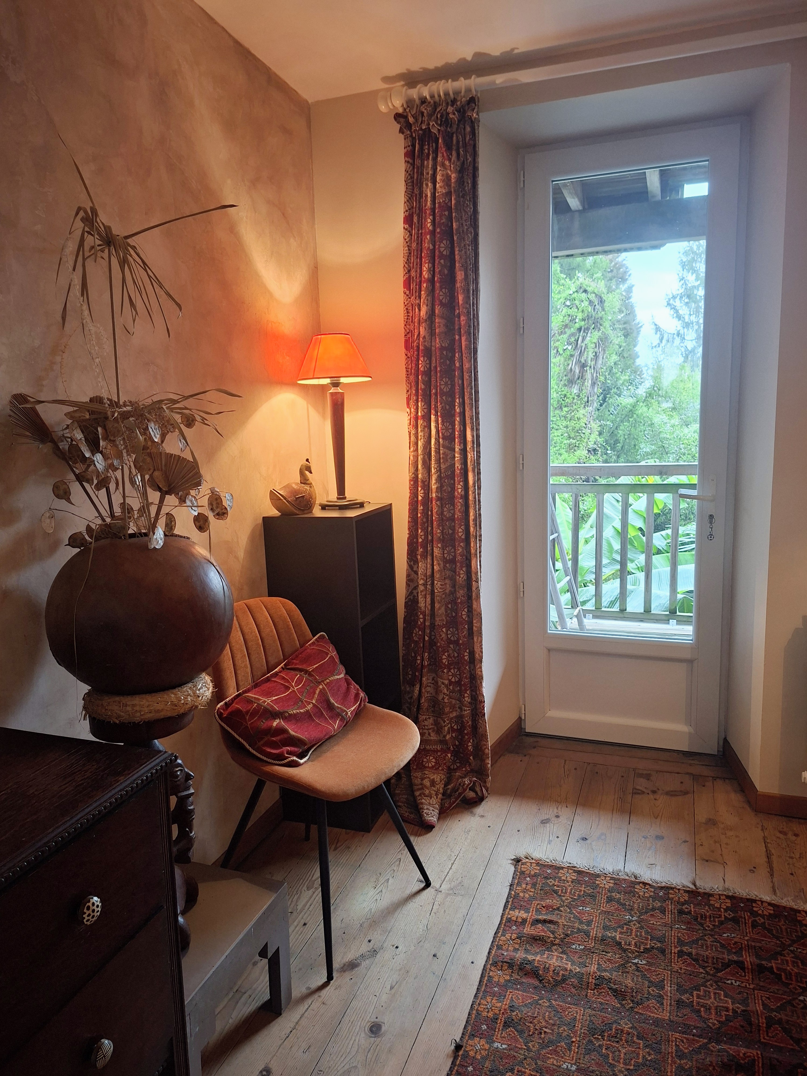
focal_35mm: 23
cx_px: 404
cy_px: 538
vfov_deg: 73.9
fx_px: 715
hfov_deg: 58.9
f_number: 1.8
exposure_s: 1/50
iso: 200
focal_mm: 5.54
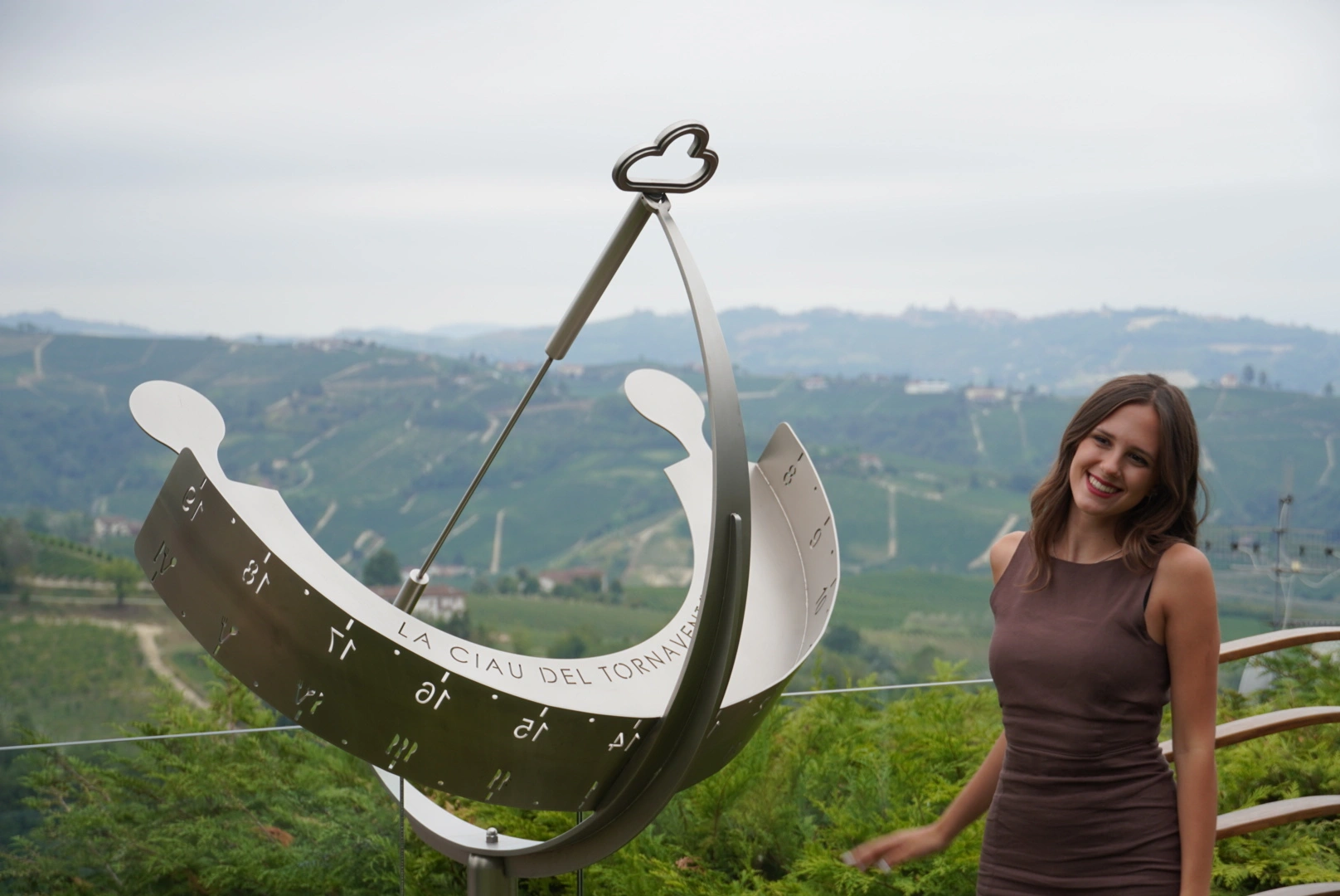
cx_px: 670
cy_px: 448
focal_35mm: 74
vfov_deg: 18.6
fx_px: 2738
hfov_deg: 27.5
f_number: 5
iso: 125
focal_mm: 49
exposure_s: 1/160
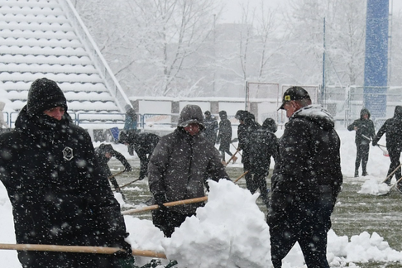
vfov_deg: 11.1
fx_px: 1340
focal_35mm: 120
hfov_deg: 17.0
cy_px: 364
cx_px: 293
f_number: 4
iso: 1000
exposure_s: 1/400
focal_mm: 24
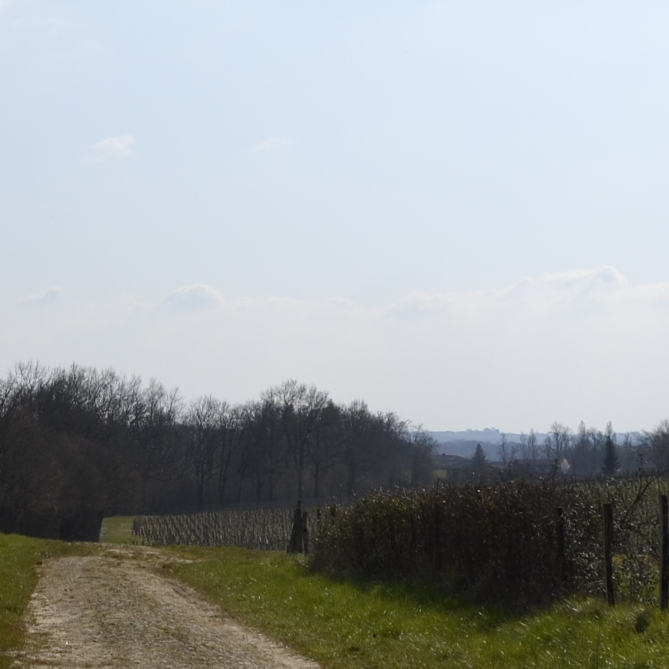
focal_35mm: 106
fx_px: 2318
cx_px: 12
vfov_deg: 16.0
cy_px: -53
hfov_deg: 16.1
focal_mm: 18
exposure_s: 1/400
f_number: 10
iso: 100
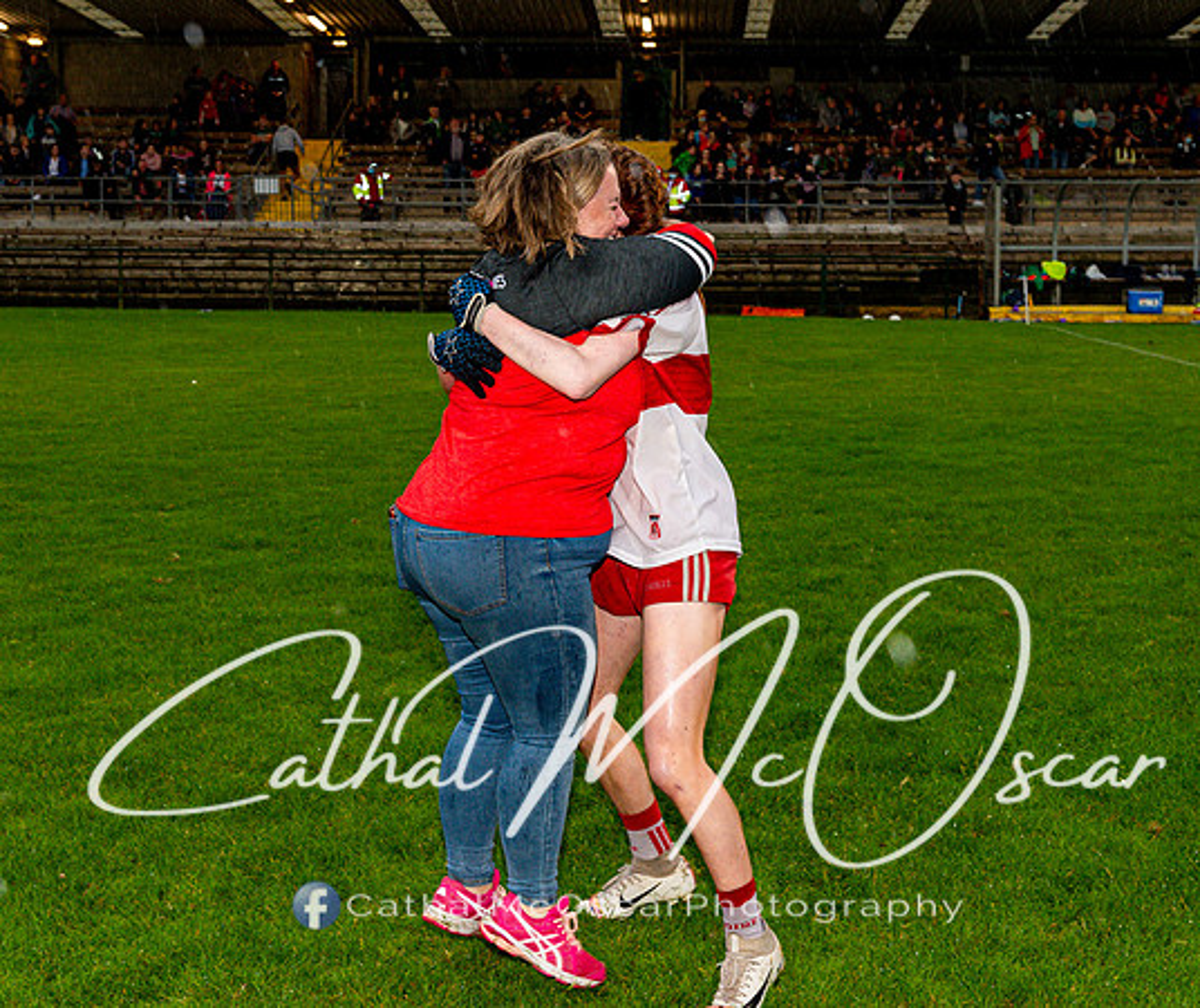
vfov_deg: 27.0
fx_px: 2094
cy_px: 457
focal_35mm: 58
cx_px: 582
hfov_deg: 32.0
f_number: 4.5
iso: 1600
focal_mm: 44
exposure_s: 1/160
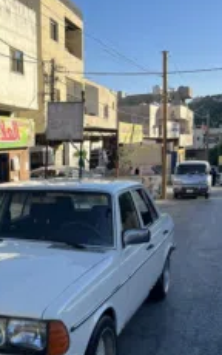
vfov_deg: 41.5
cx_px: 11
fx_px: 464
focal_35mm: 48
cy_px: 224
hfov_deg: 25.8
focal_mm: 5.7
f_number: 1.5
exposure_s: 1/2123
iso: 50
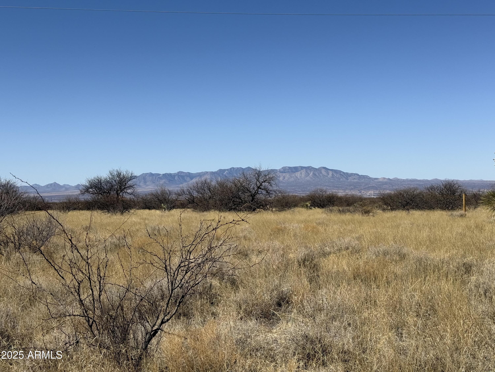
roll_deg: +1.2
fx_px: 686
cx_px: 248
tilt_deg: +1.4
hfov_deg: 39.7
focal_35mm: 48
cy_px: 186
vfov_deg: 30.3
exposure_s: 1/7143
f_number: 1.78
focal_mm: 6.76
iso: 64
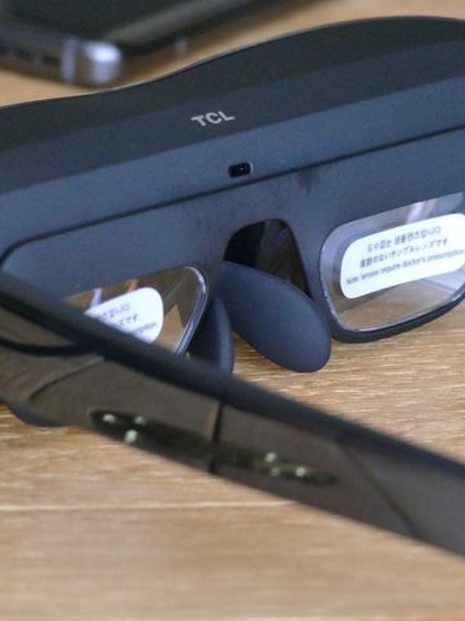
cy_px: 310
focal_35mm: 524
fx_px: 9398
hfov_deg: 2.8
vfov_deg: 3.8
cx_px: 258
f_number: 6.3
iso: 1600
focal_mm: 131.62
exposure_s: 1/40
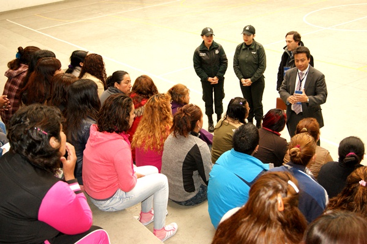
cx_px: 184
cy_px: 122
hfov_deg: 43.6
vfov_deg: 29.8
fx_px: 458
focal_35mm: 45
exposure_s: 1/60
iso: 800
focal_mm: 30
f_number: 4.5
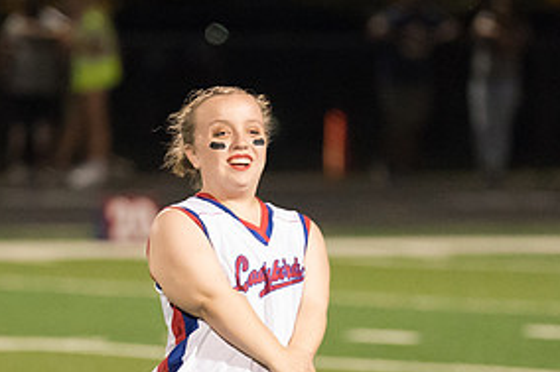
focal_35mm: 628
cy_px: 276
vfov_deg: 2.2
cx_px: 241
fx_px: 9763
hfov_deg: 3.3
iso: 8000
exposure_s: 1/1000
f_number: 2.8
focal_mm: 200
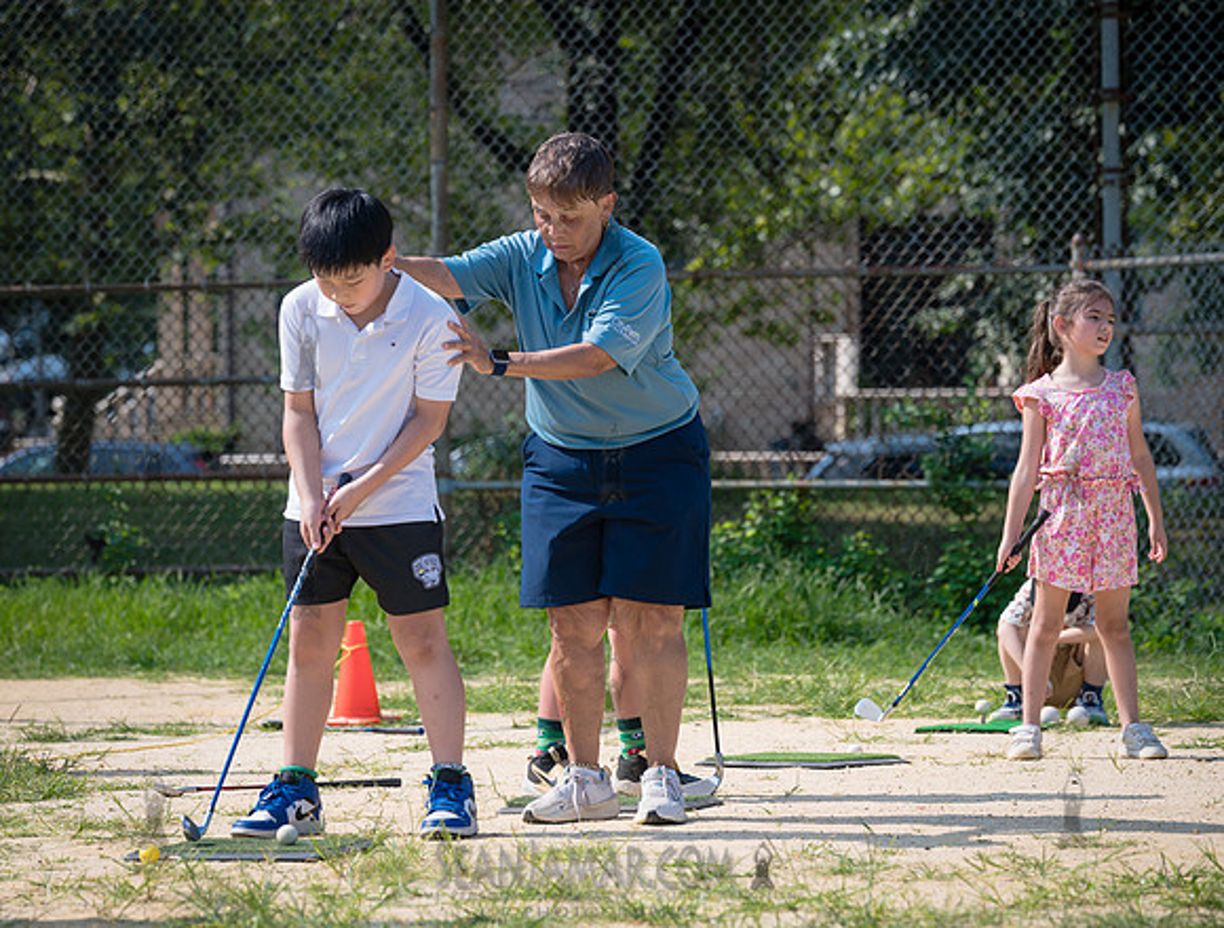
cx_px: 480
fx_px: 5297
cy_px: 447
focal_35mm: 149
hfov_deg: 13.2
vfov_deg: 10.0
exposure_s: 1/640
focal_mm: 126
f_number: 5
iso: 160
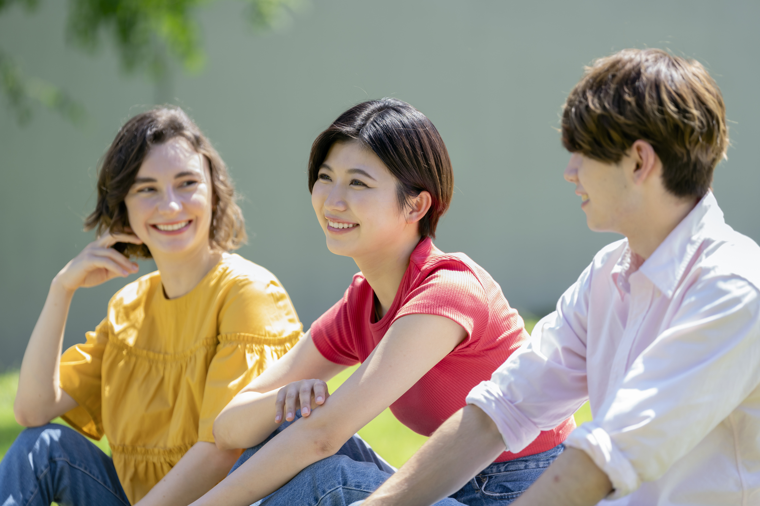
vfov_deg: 8.1
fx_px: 3588
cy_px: 253
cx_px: 380
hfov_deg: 12.1
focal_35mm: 170
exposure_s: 1/320
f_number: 2.8
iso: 64
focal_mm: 170
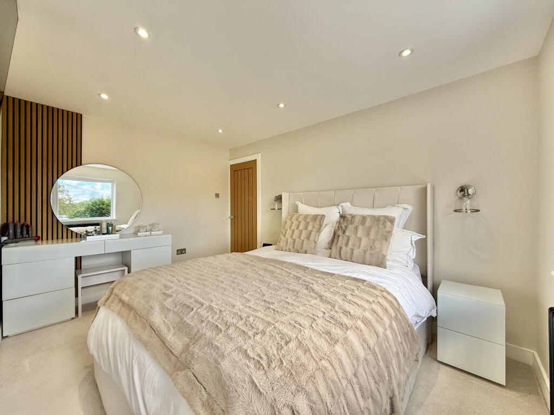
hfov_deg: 102.1
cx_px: 277
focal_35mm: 14
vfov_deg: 85.7
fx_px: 224
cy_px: 208
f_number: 2.2
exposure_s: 1/106
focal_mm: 2.22
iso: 40
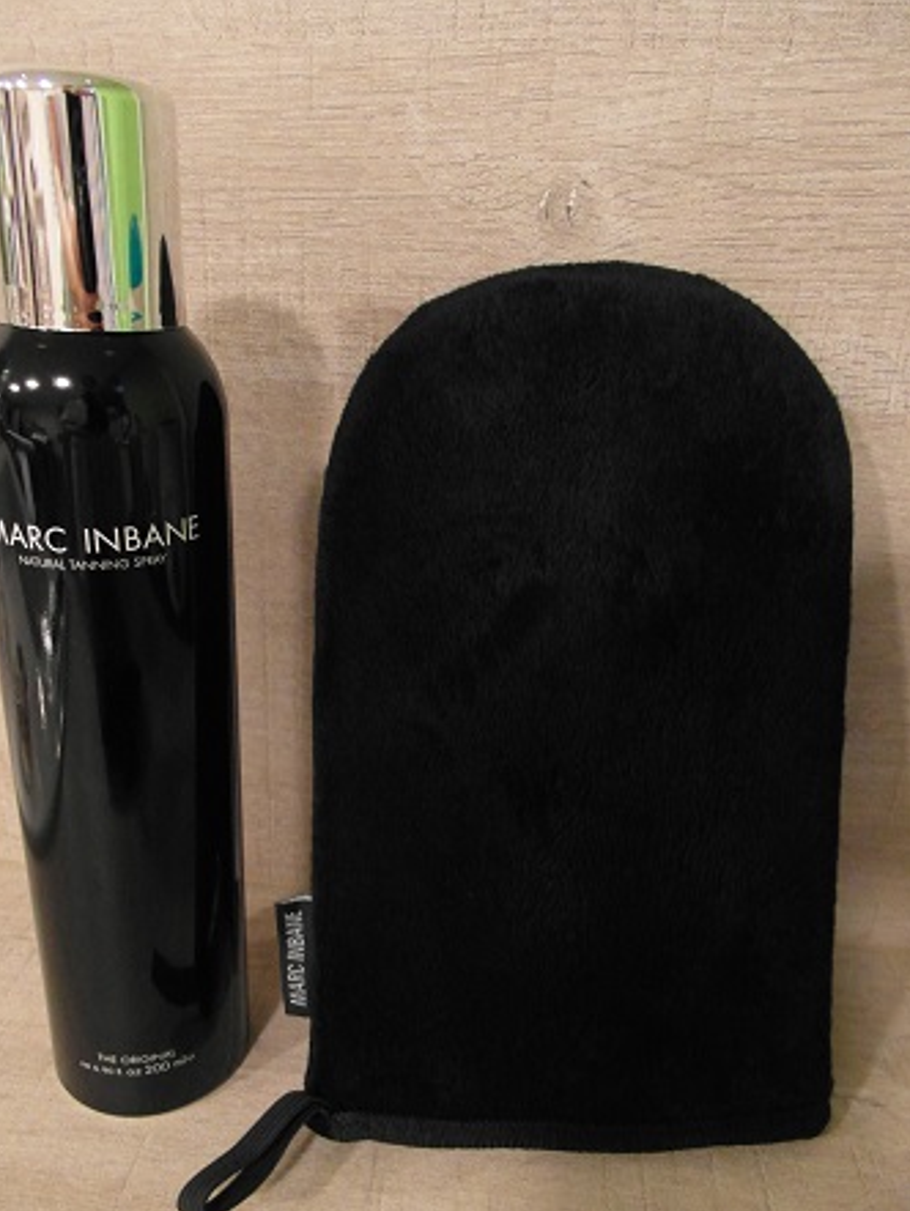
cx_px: 410
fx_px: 910
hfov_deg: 53.0
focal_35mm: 26
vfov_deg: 67.3
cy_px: 625
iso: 800
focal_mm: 4.1
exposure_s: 1/30
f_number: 2.8
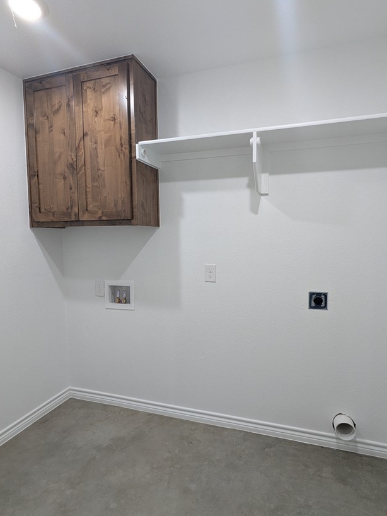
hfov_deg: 66.0
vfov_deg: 81.7
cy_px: 266
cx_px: 195
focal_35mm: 20
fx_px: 298
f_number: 2.2
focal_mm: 2.35
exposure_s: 1/24
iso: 74
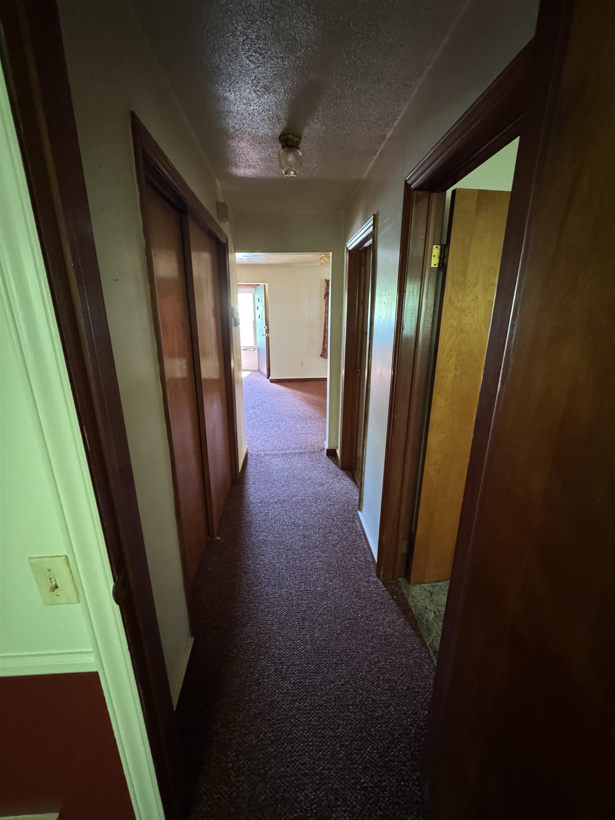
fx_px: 332
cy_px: 410
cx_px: 308
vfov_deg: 102.1
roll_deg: -0.4
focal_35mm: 14
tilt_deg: -16.3
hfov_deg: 85.7
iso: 1250
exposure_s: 1/60
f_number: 2.2
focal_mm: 2.22
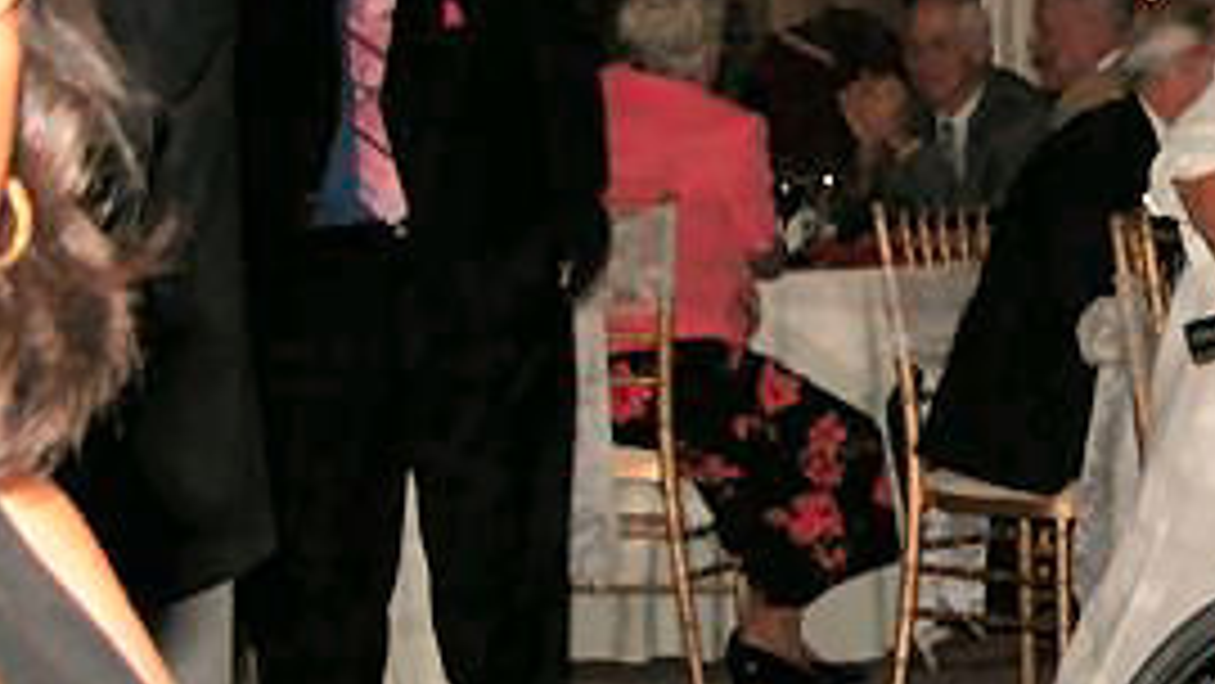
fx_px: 6155
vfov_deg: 6.4
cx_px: 1350
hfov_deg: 11.1
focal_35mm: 191
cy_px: 189
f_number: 3.3
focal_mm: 18.8
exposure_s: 1/125
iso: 200
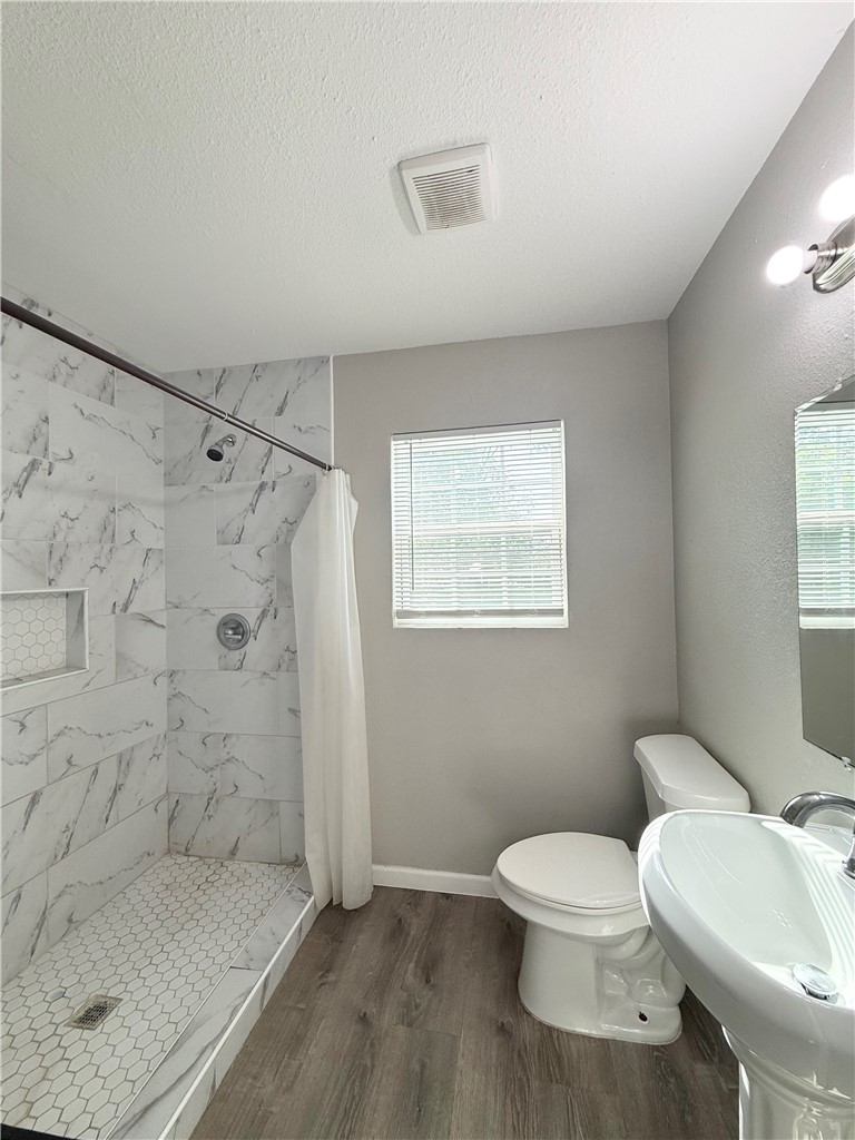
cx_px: 428
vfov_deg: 102.1
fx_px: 461
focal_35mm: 14
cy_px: 570
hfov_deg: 85.7
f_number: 2.2
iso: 64
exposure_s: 1/224
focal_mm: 2.22
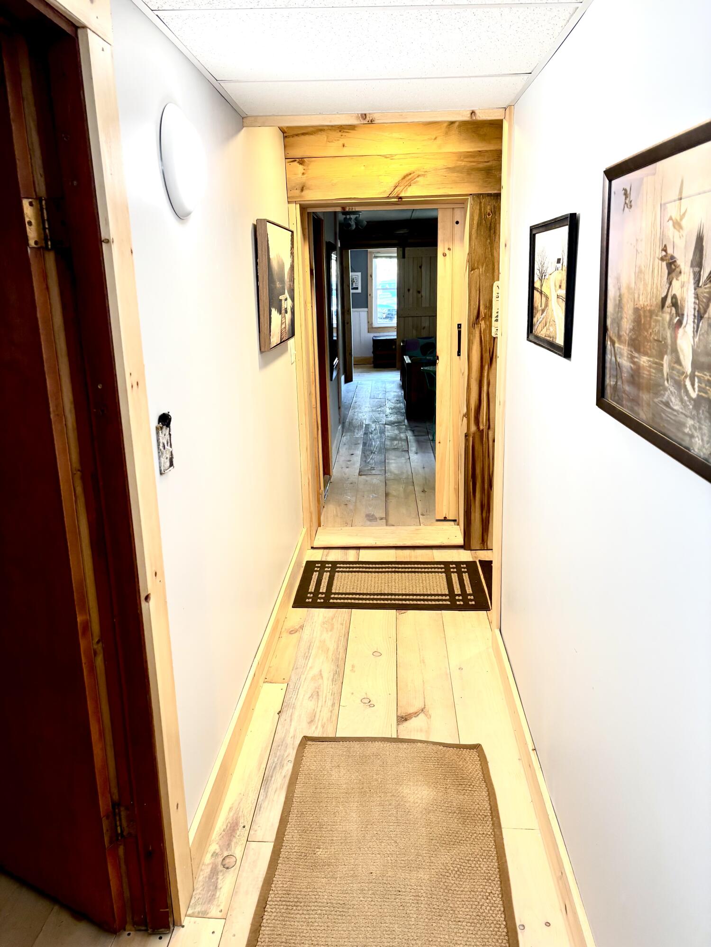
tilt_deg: -13.5
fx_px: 712
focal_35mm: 26
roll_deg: +1.0
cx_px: 356
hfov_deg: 53.1
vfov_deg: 67.3
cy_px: 474
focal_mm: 5.96
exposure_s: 1/60
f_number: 1.6
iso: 100
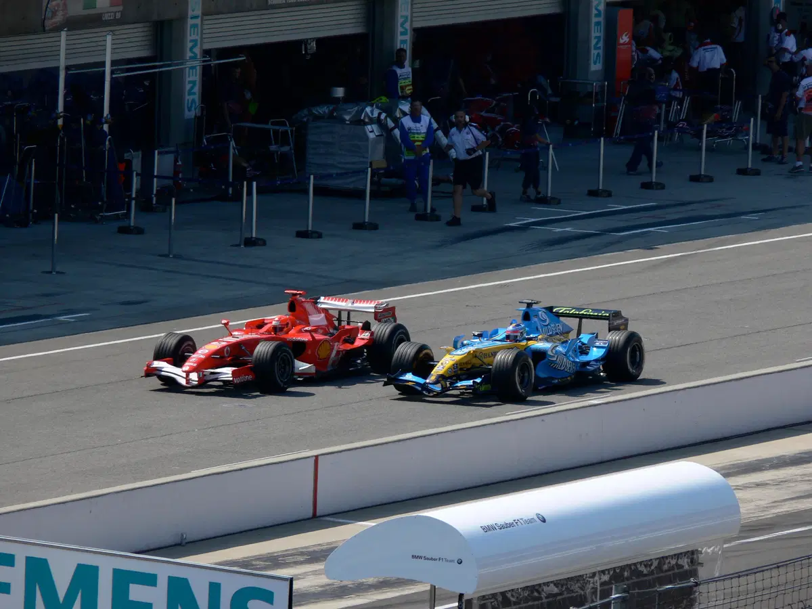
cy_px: 304
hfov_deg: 5.0
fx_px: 9383
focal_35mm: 400
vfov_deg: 3.7
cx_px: 406
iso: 80
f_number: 5.6
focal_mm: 84.6
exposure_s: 1/400
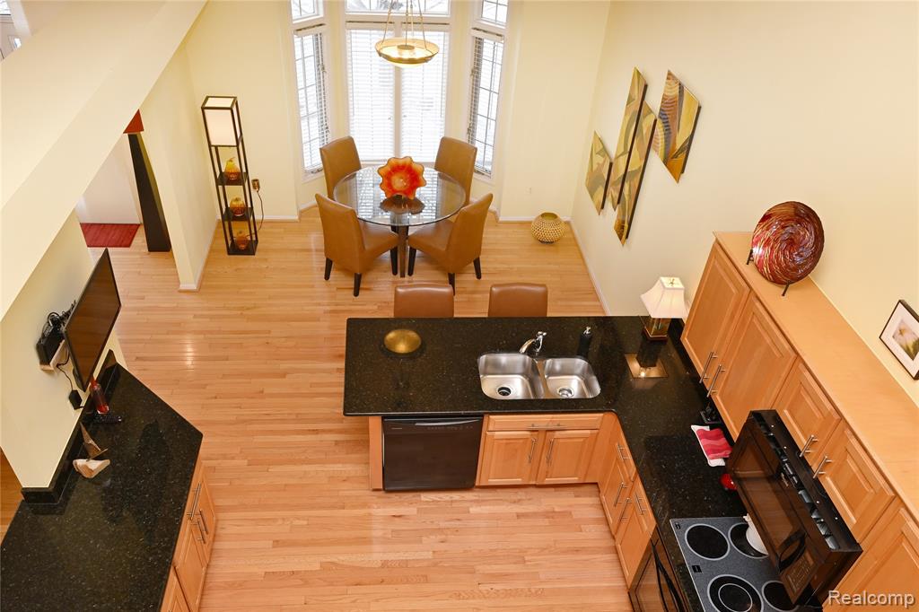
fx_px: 651
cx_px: 460
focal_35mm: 26
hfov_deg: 70.5
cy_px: 306
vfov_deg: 50.4
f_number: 11
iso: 800
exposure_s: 1/60
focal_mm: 25.5
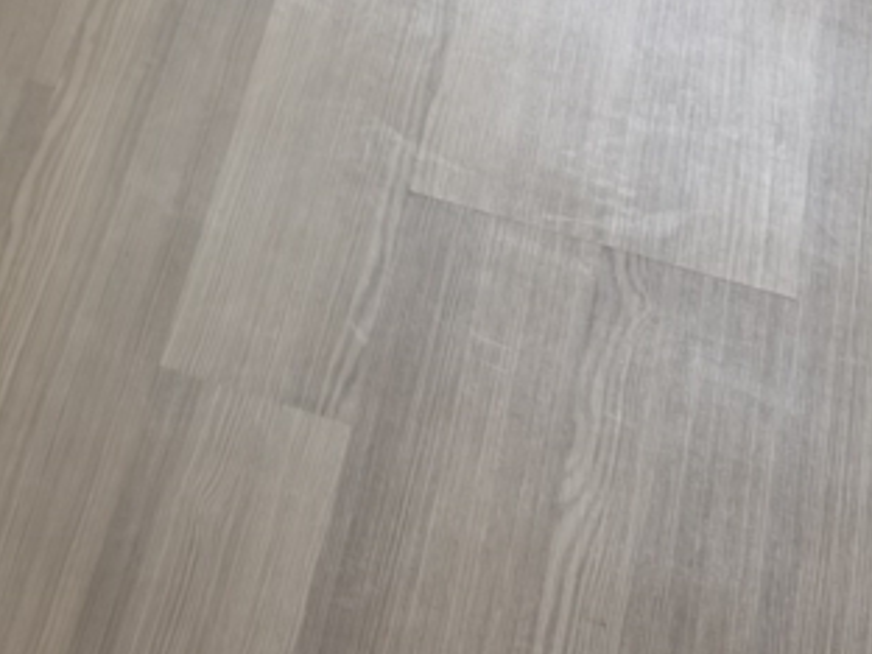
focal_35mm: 151
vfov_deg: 8.4
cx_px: -1003
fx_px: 3804
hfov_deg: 11.5
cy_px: -1280
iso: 50
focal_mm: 5.35
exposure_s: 1/139
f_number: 1.7
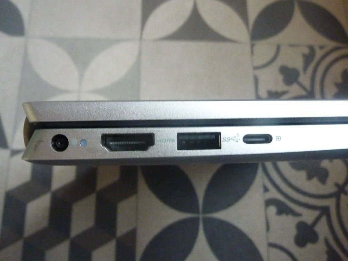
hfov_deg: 61.7
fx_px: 292
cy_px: 130
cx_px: 174
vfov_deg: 48.2
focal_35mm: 29
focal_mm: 4.7
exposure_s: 1/60
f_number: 3.4
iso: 800
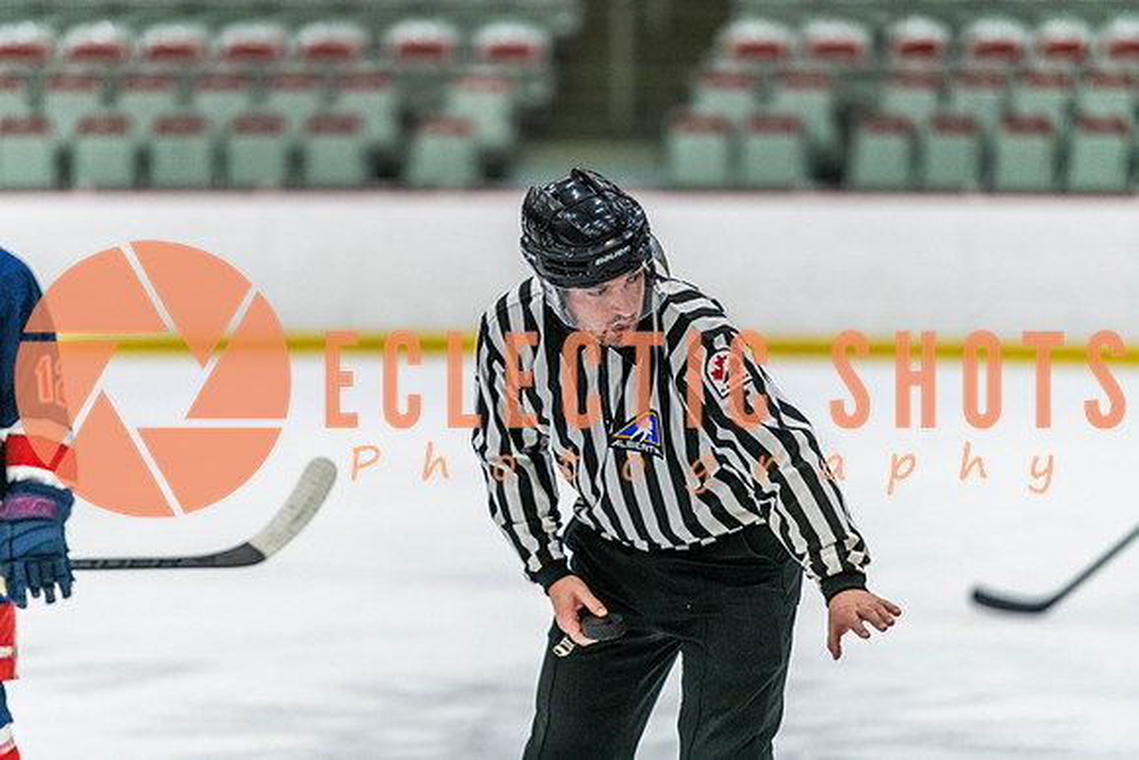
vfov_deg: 7.3
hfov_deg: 10.9
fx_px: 5962
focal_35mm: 188
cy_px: 380
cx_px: 570
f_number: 2.8
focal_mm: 185
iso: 2500
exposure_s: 1/640
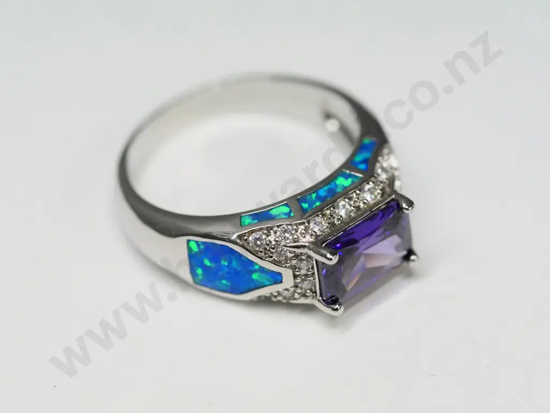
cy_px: 206
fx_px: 1907
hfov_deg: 16.4
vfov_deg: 12.3
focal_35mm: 120
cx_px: 275
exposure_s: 1/320
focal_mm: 60
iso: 3200
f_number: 4
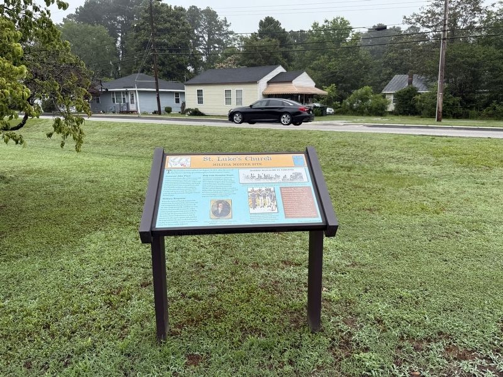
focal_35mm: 24
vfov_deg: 56.8
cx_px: 252
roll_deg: -1.4
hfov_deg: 71.6
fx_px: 349
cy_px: 188
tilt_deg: -9.6
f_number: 1.78
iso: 80
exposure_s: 1/1314
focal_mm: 6.76
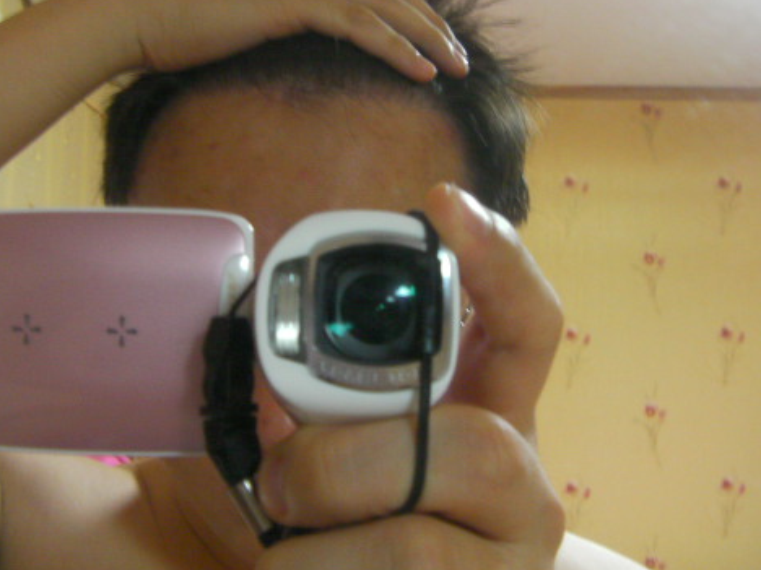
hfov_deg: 36.8
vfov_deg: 27.9
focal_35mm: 52
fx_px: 1143
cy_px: 198
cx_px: 424
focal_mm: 6.8
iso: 200
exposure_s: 1/7.2
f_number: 3.5
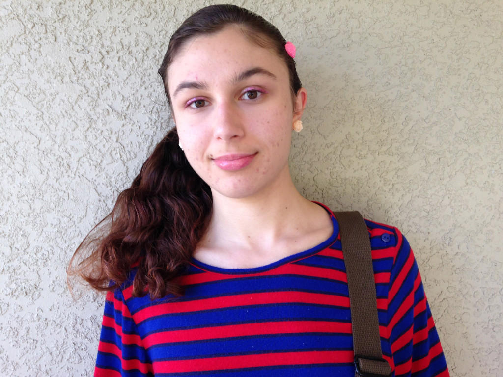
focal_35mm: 33
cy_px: 188
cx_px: 252
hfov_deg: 55.4
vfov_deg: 42.9
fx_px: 480
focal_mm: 4.12
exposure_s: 1/60
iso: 64
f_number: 2.4
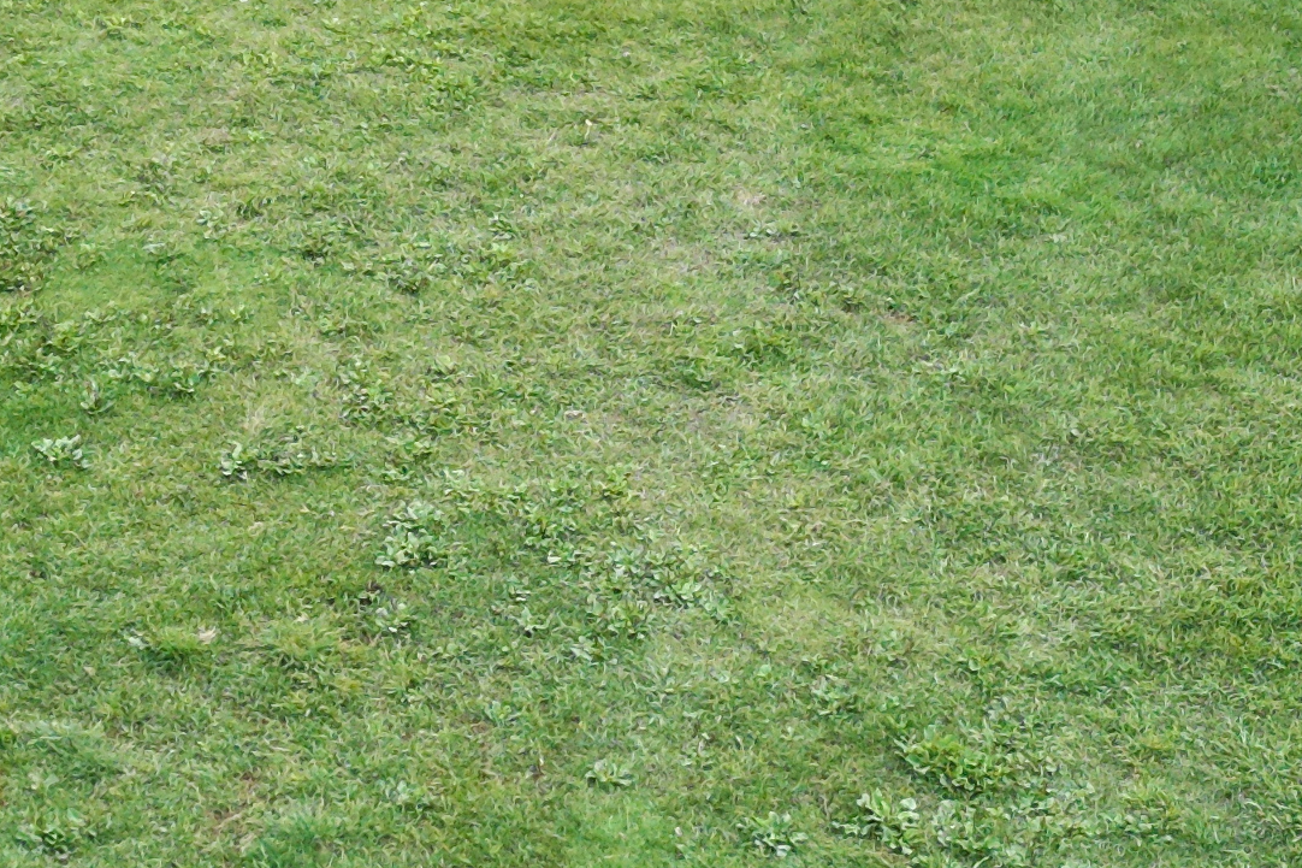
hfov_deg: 21.6
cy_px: -141
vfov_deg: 14.3
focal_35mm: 93
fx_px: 3363
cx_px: 244
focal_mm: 6.72
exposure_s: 1/1000
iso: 200
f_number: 1.7
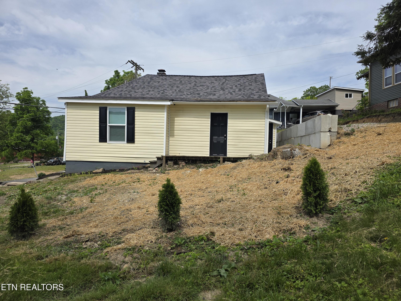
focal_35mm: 23
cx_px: 200
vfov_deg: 58.9
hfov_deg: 73.9
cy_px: 150
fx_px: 266
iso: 80
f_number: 1.7
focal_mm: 6.3
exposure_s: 1/7944
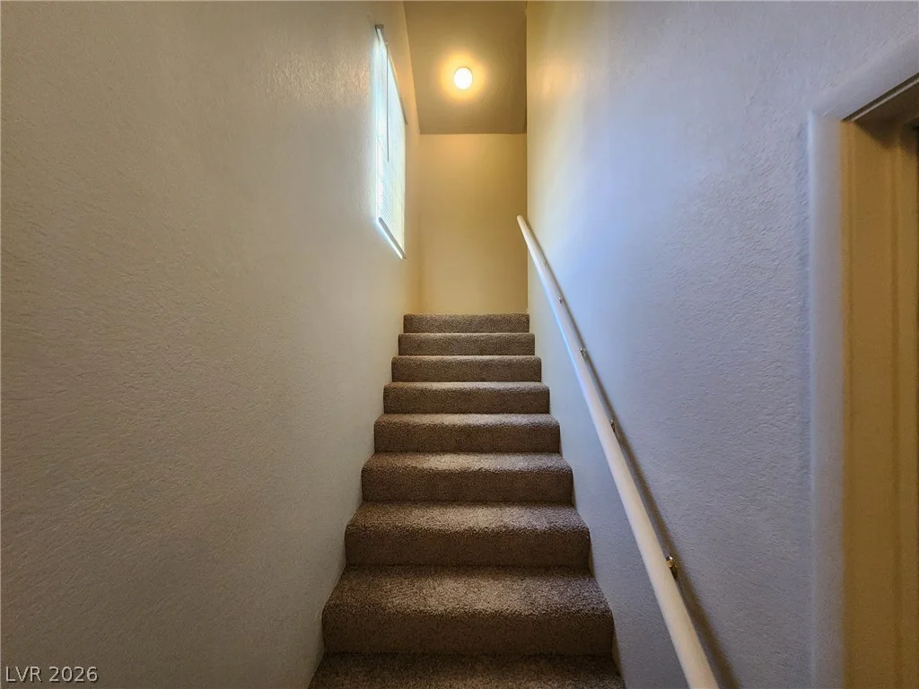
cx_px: 460
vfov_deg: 89.9
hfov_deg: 106.2
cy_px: 344
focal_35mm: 13
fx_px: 345
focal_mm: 2.2
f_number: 2.2
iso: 400
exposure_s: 1/40
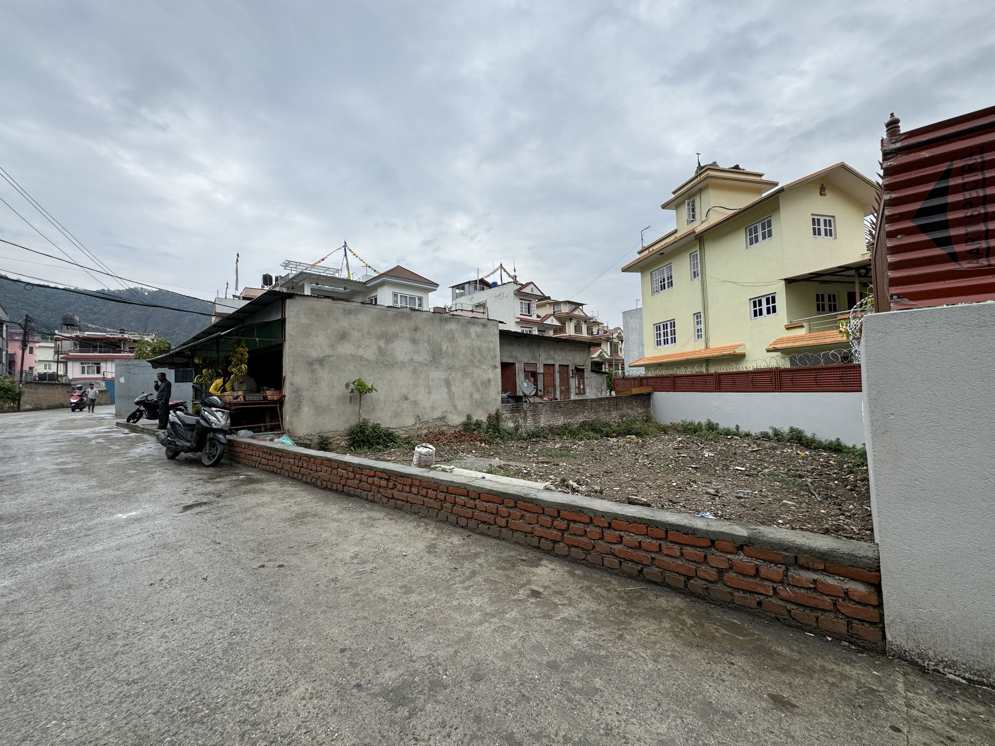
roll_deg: +2.2
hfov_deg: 102.1
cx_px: 498
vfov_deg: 85.7
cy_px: 373
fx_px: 402
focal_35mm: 14
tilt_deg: +1.8
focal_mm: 2.22
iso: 50
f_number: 2.2
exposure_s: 1/1143
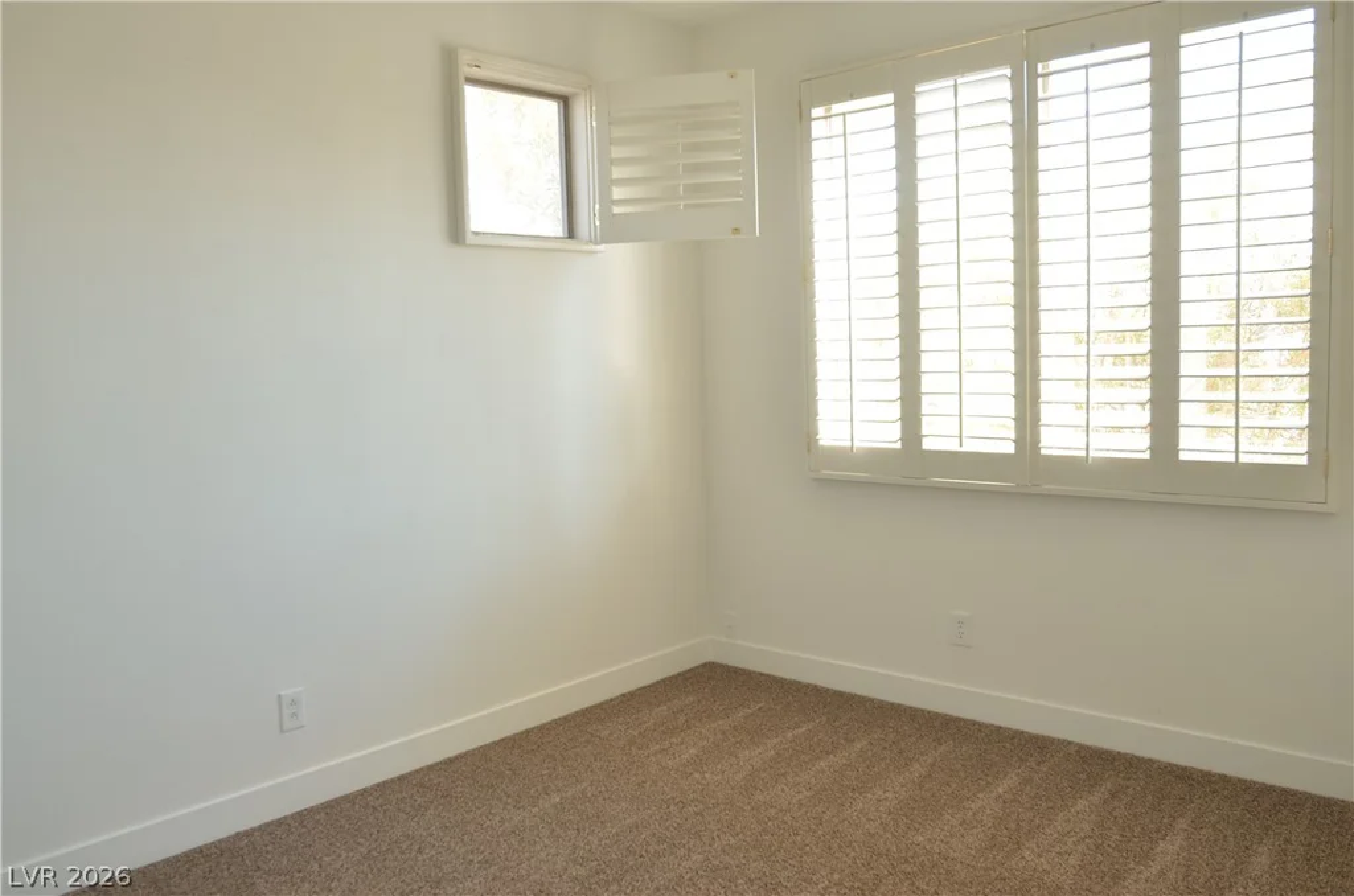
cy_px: 448
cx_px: 677
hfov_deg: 67.5
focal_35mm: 27
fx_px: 1013
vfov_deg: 47.7
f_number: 3.5
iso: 200
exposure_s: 1/40
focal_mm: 18
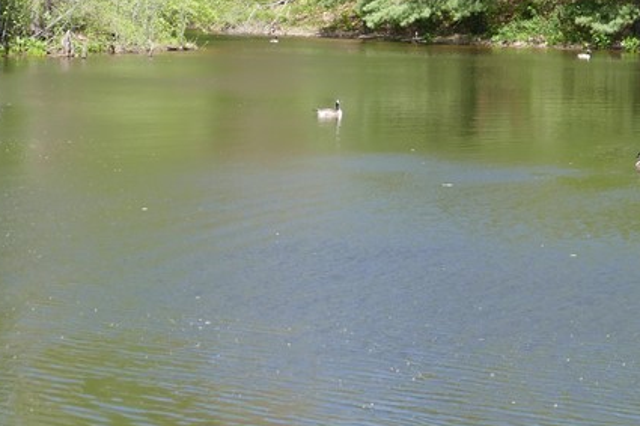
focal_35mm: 115
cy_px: -51
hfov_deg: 17.7
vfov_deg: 11.7
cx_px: 459
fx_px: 2044
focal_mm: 16.24
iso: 125
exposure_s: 1/400
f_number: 3.2
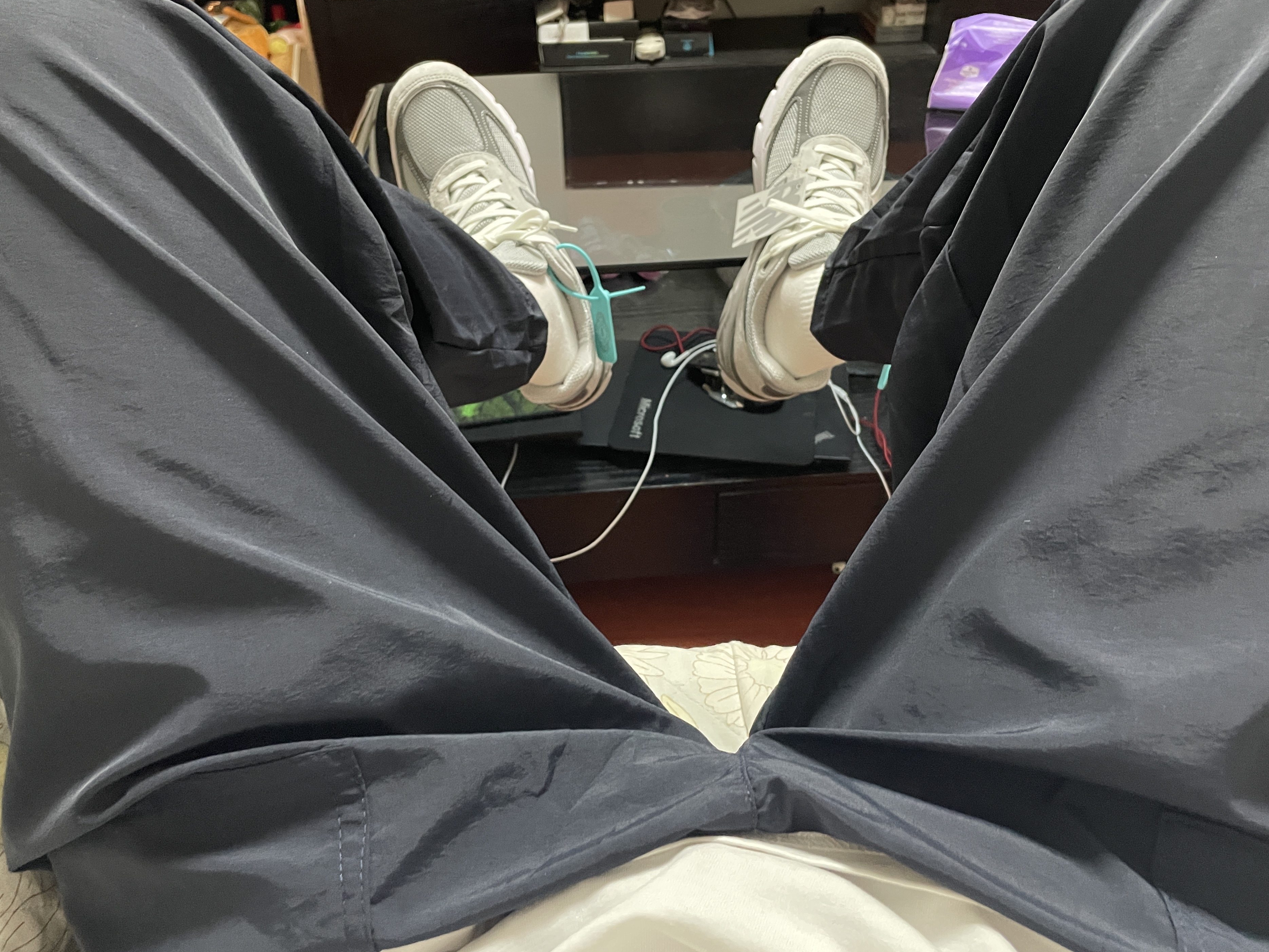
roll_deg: +1.7
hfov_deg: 63.4
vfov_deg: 49.7
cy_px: 455
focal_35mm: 28
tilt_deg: -33.5
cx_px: 629
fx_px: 1026
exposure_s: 1/25
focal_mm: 4.2
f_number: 1.6
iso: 500
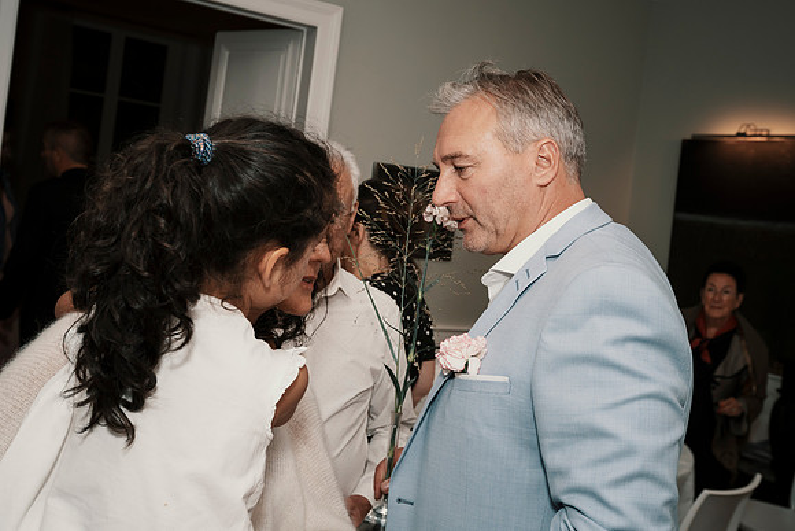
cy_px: 240
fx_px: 853
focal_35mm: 39
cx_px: 439
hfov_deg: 49.9
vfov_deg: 34.5
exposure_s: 1/200
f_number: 6.3
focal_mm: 35
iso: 800
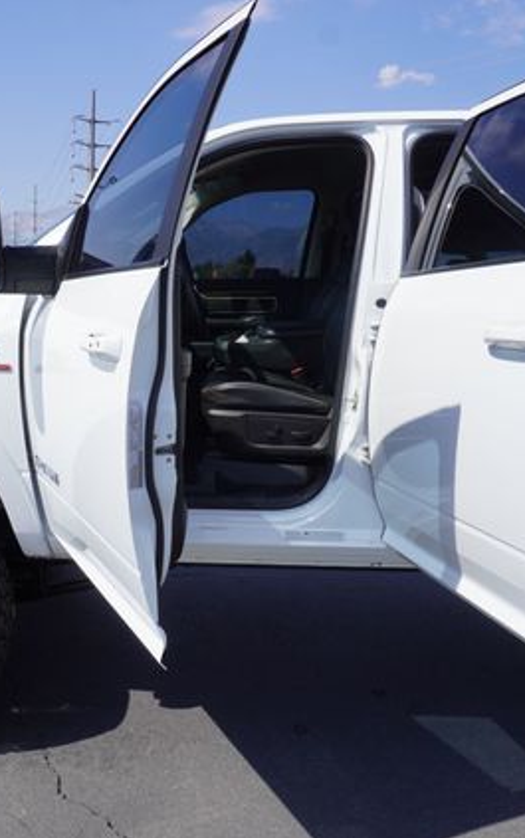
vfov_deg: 52.7
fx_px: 846
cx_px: 164
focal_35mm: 37
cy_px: 420
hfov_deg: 34.1
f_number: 10
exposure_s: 1/200
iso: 100
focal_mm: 16
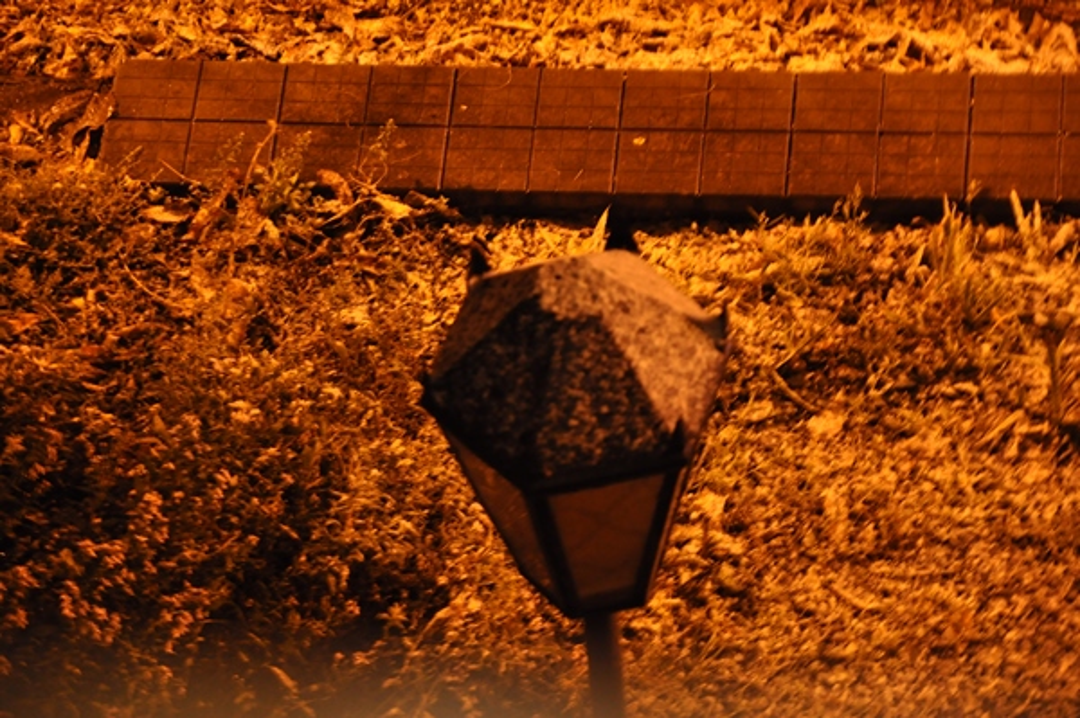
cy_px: 359
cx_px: 540
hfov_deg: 13.1
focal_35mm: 158
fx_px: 4721
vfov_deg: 8.7
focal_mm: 105
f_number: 5.6
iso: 1600
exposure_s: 1.3
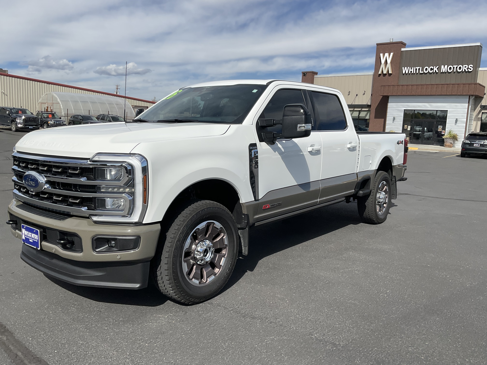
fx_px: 408
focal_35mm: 29
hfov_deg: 61.7
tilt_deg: -8.7
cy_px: 182
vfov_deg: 48.2
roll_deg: -1.7
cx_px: 244
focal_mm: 3
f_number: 1.8
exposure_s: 1/3534
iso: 16
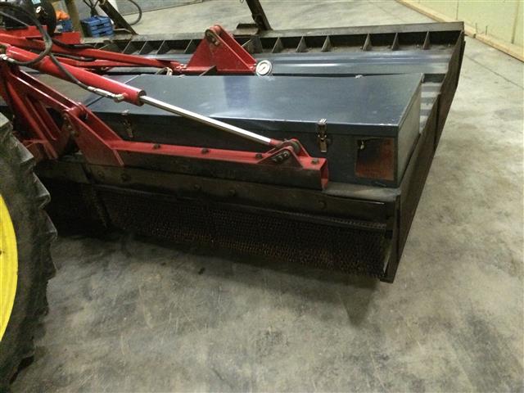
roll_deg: +10.3
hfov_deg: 61.7
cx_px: 262
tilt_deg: -31.7
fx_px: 439
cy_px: 196
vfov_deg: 48.2
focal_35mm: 29
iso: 800
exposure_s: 1/17
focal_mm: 4.15
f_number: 2.2
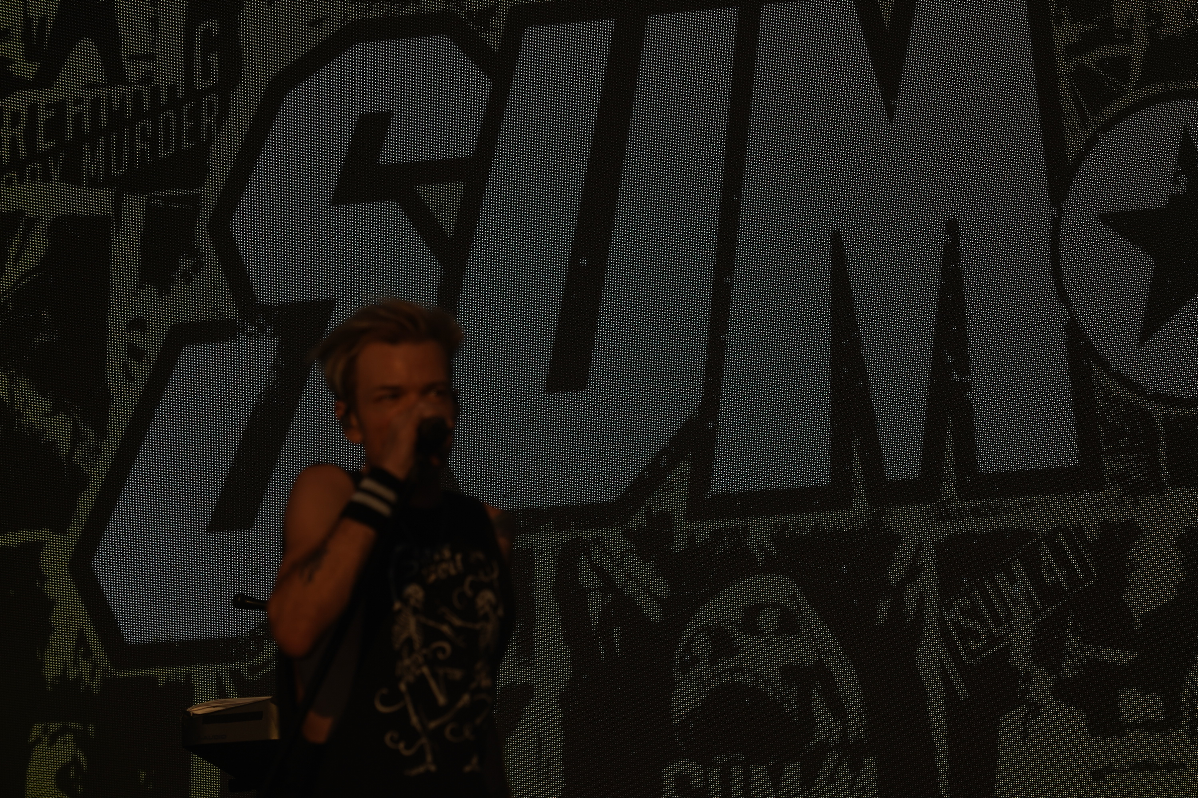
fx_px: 3494
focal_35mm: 105
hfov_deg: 19.5
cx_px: 599
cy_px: 399
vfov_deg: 13.0
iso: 100
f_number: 8
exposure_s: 1/1000
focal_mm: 105
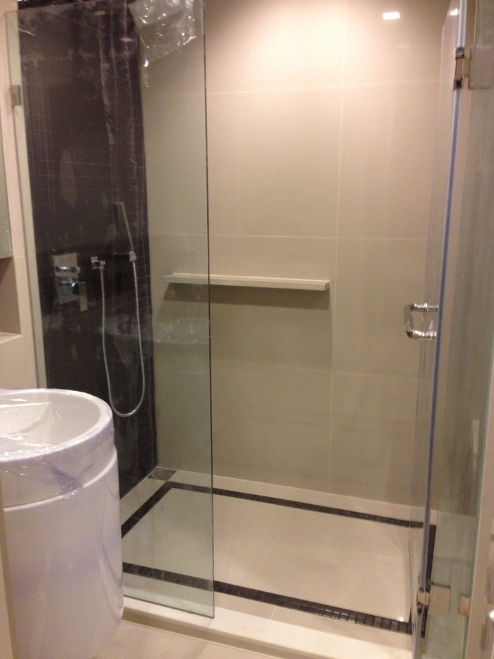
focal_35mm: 33
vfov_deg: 55.4
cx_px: 247
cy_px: 330
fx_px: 628
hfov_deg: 42.9
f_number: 2.4
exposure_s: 1/20
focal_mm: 4.13
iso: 160
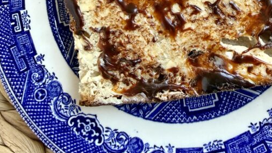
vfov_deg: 23.0
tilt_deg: -82.3
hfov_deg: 43.3
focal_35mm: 47
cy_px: -40
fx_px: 339
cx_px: 173
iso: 320
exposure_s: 1/87
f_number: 2.2
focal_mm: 2.22
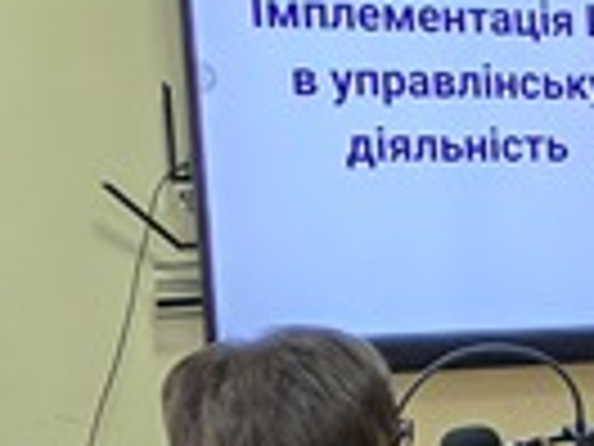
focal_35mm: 151
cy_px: 640
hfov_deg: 11.1
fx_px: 2591
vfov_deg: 9.6
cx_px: 1386
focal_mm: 5.43
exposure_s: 1/50
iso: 36
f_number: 1.89
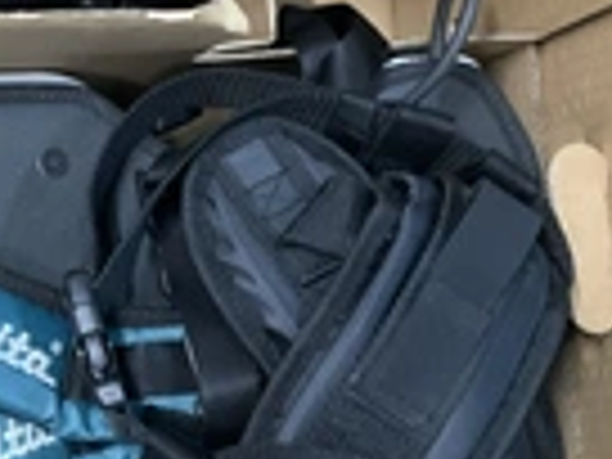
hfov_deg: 21.3
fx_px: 1503
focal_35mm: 85
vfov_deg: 17.4
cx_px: -135
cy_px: 256
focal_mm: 3
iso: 250
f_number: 1.8
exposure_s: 1/60
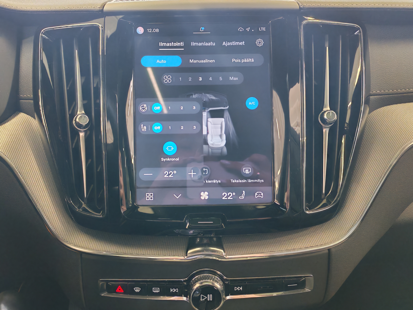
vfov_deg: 42.9
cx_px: 206
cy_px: 155
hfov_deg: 55.4
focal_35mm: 33
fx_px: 394
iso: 2025
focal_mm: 6.12
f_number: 1.9
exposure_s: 1/50
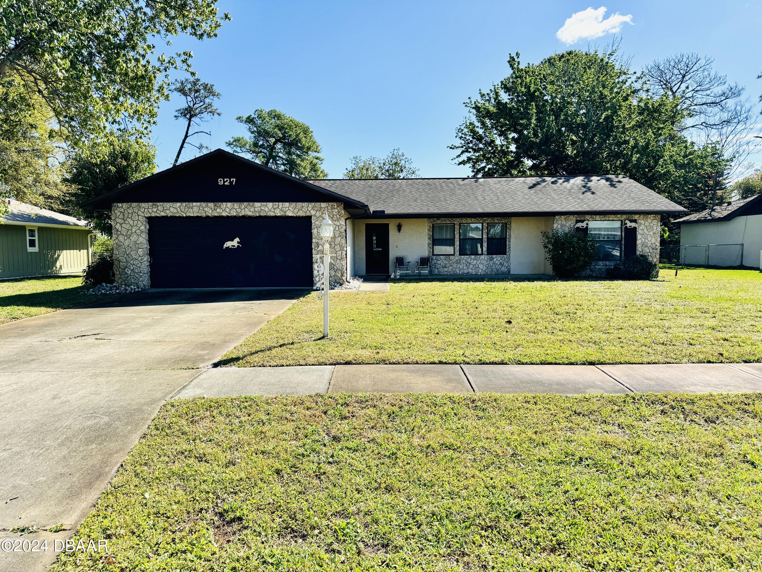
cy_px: 286
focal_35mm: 24
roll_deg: +0.5
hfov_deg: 71.6
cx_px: 381
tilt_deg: -4.5
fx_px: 528
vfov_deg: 56.8
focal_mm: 6.86
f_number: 1.78
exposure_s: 1/2959
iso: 80
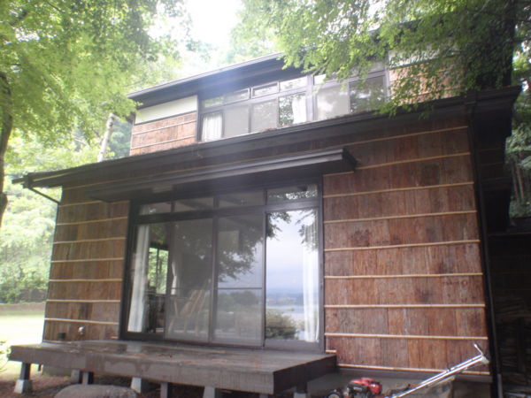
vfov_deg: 49.7
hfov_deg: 63.4
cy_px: 199
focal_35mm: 28
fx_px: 430
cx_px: 266
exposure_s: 1/30
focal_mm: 5
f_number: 3.5
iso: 200
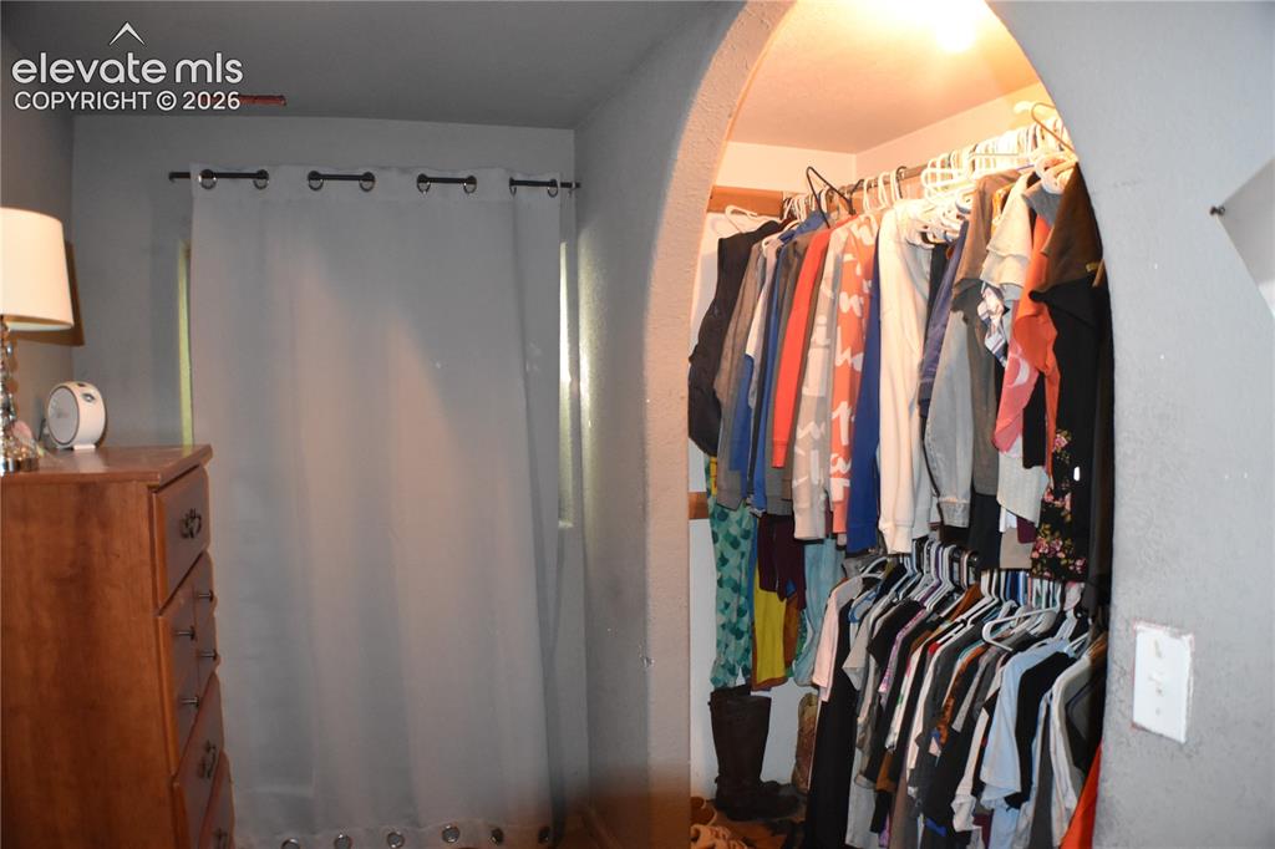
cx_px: 638
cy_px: 424
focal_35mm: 34
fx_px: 1221
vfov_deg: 38.3
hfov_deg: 55.1
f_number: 3.8
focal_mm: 23
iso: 2800
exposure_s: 1/60
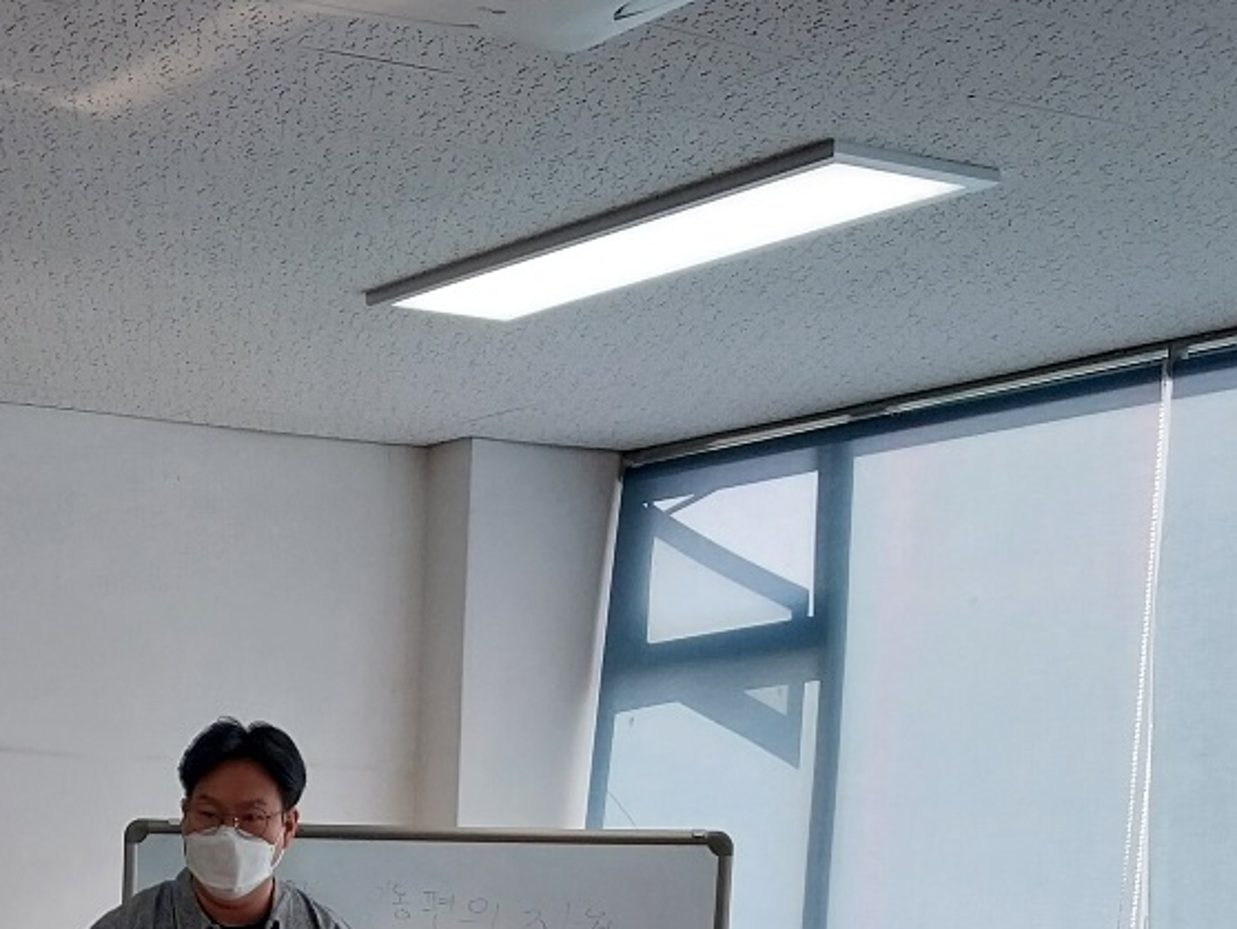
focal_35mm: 76
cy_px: 1262
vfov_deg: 17.9
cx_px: 215
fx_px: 2717
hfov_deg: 25.1
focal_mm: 4
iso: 32
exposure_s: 1/120
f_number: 1.8
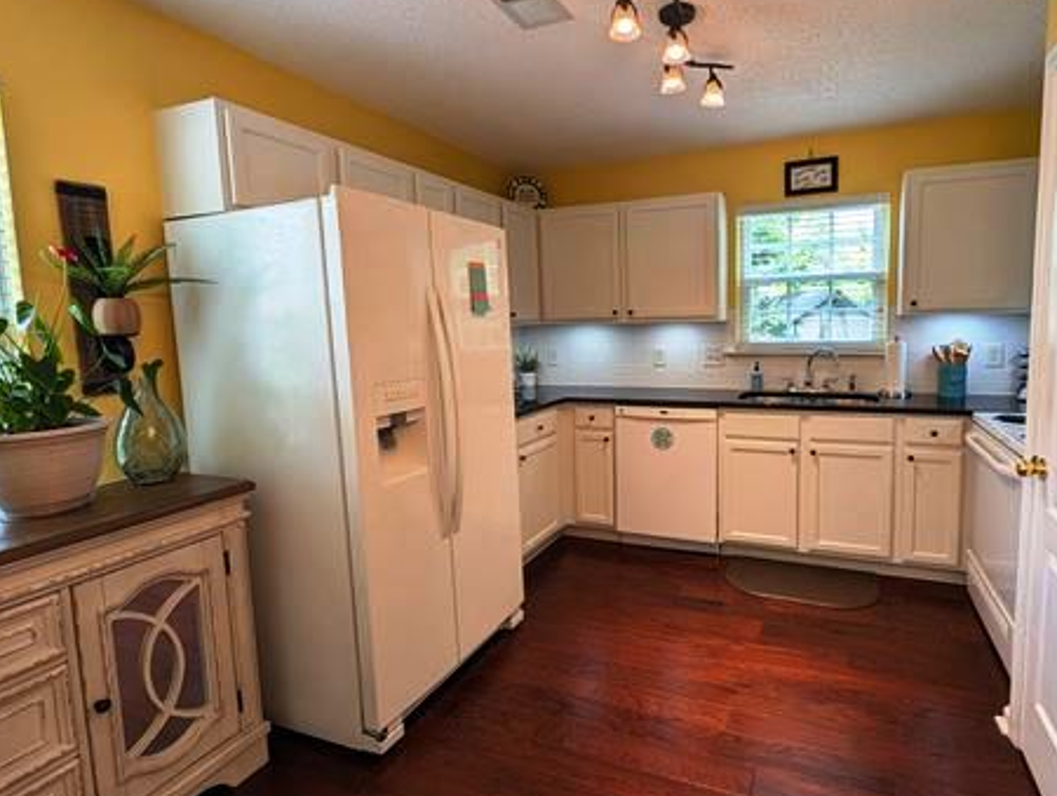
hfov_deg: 90.2
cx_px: 611
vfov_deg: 74.8
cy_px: 380
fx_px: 520
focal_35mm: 17
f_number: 1.7
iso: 51
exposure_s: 1/120
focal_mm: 2.02
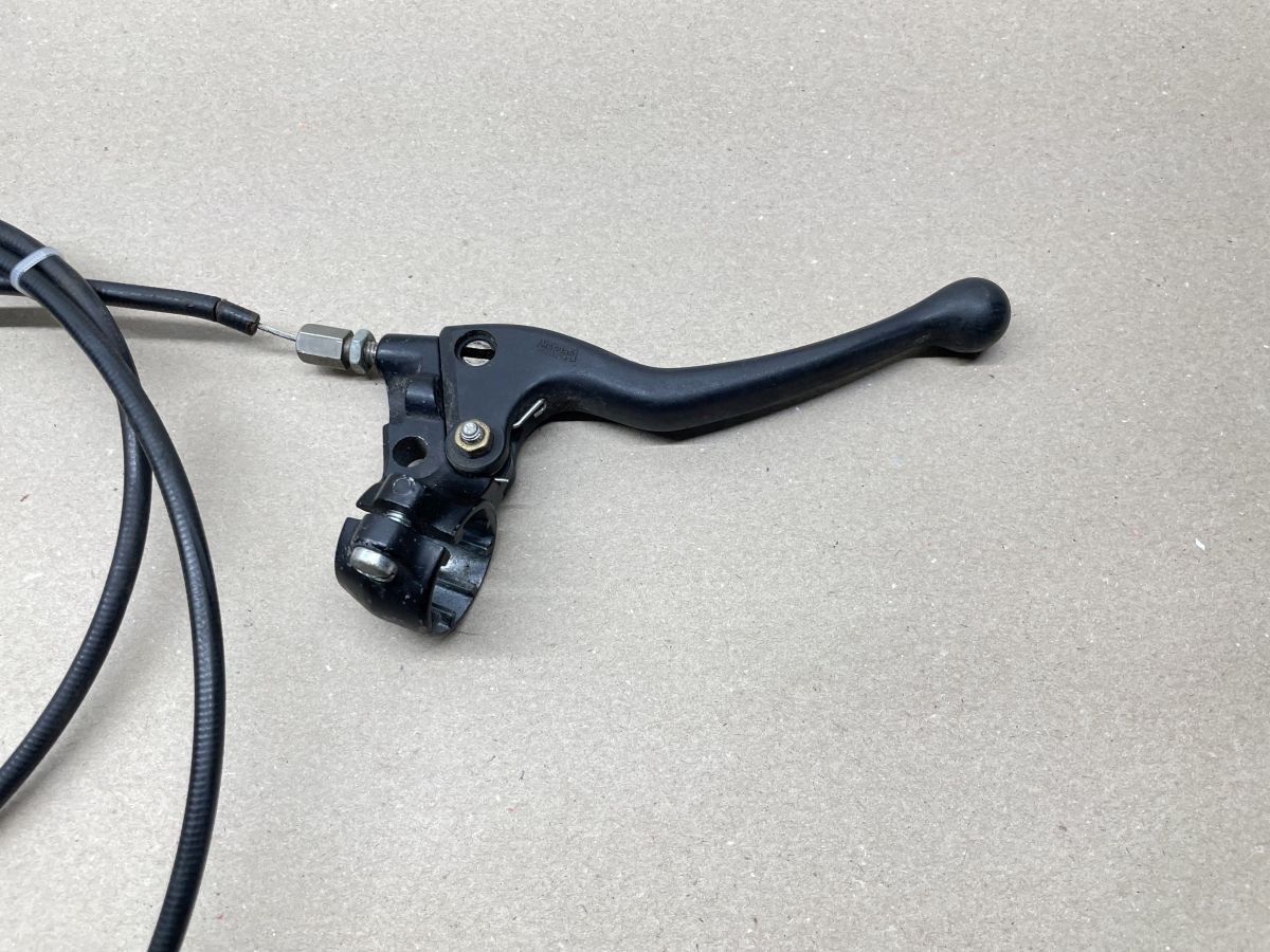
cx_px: 635
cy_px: 476
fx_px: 954
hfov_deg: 67.3
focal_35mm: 26
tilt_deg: -72.3
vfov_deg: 53.1
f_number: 1.6
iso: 80
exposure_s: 1/100
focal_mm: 4.2
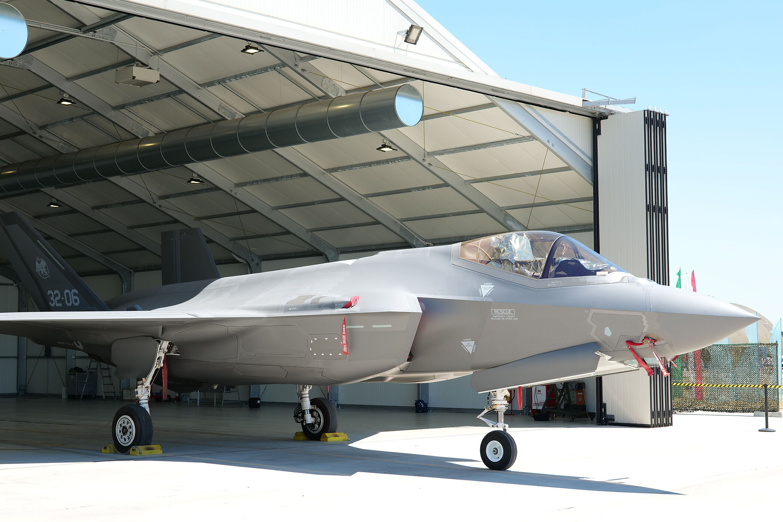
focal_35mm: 57
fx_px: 1240
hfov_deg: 35.0
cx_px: 353
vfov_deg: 23.8
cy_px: 267
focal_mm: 50
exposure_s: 1/125
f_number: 6.3
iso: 100
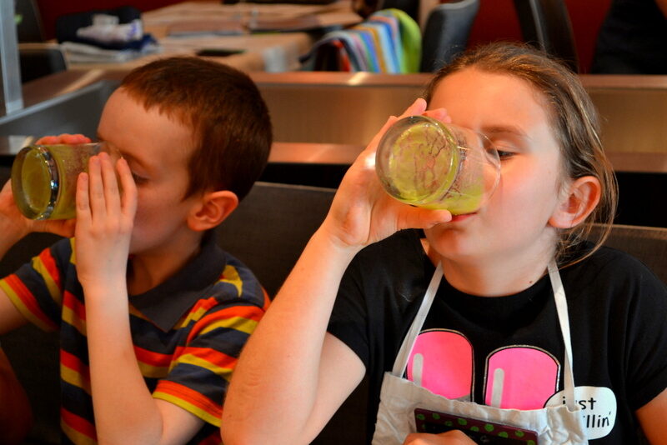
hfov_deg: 24.6
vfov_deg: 16.6
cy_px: 222
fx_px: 1529
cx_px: 334
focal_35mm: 82
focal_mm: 55
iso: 450
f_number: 5.6
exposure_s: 1/15
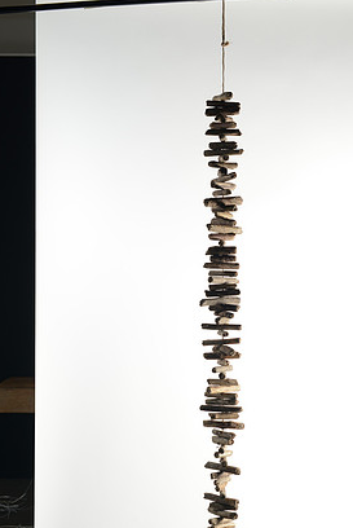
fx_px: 1042
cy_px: 369
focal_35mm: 71
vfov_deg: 28.2
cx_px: 205
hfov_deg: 19.2
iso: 200
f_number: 6.3
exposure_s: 1/200
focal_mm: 50
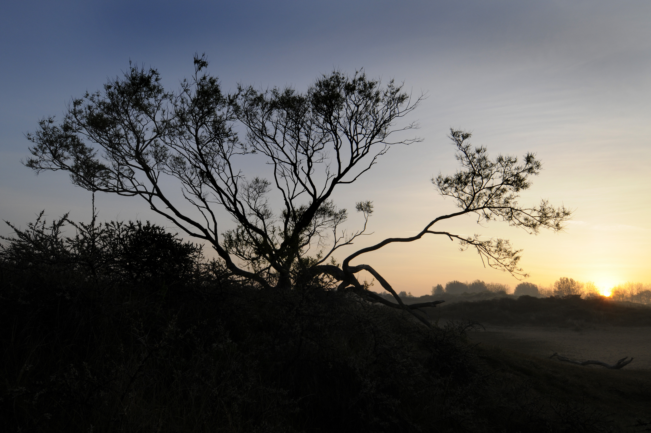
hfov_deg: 85.5
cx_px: 326
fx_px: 352
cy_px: 216
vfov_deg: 63.1
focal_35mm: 20
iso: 200
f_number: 13
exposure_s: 1/80
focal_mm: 13
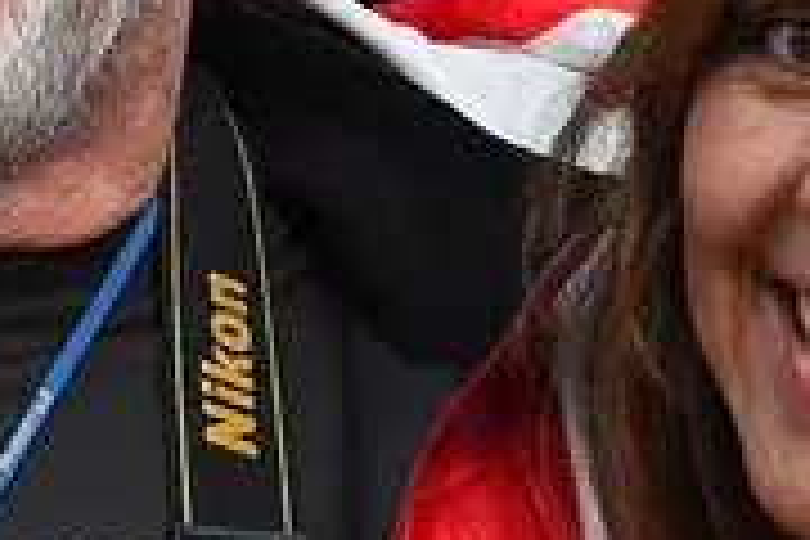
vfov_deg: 4.1
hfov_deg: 6.1
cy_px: 412
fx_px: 7514
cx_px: -54
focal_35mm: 334
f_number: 5
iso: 1600
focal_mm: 50
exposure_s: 1/640
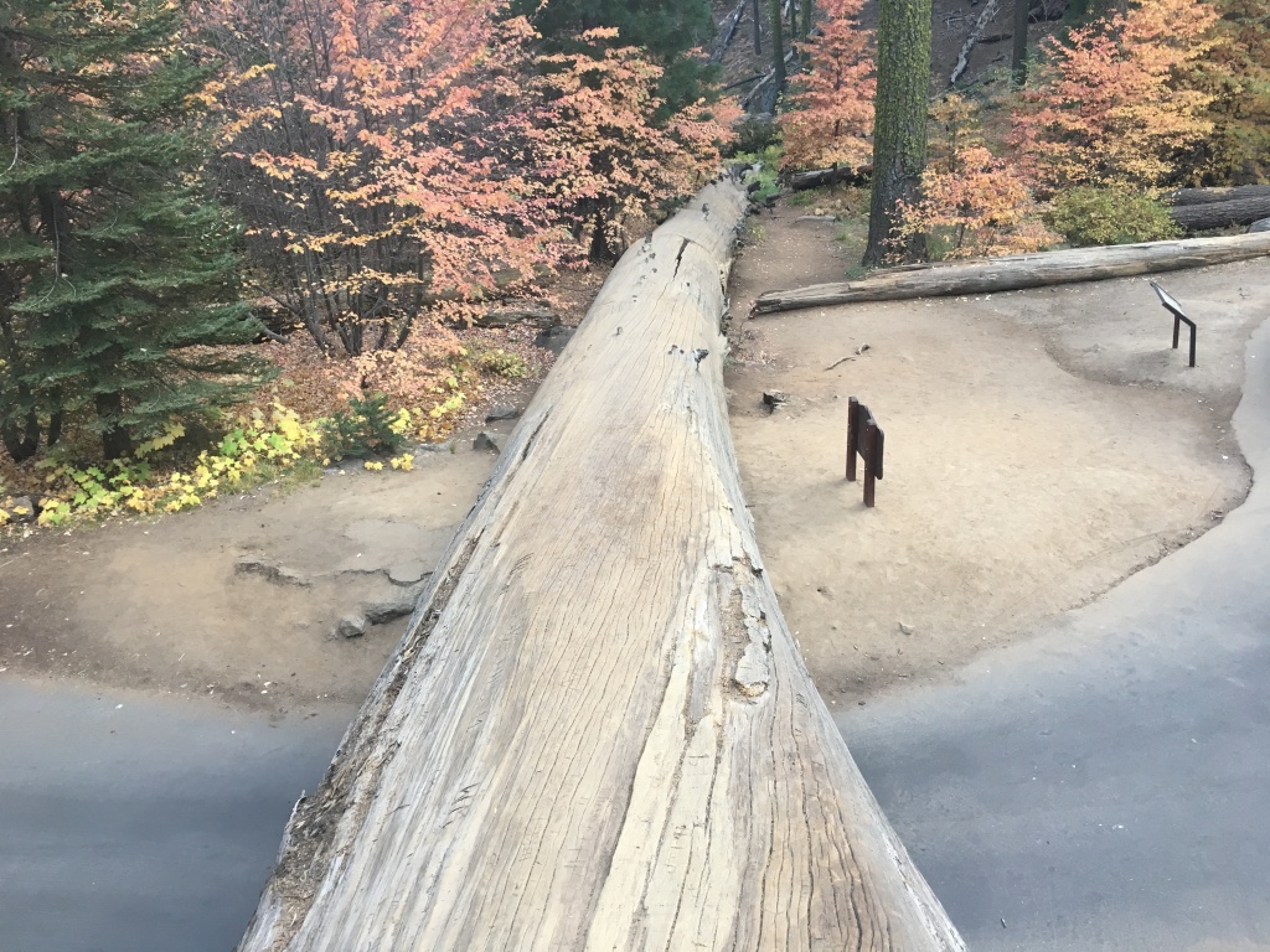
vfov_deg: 48.2
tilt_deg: -29.2
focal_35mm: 29
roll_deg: +6.5
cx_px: 635
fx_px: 1064
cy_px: 476
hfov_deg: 61.7
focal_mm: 4.15
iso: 32
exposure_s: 1/30
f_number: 2.2
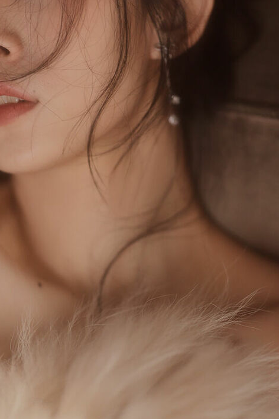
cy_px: 257
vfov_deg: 10.9
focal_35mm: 189
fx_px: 2197
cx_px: 84
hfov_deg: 7.3
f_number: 1.2
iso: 320
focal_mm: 85
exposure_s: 1/160
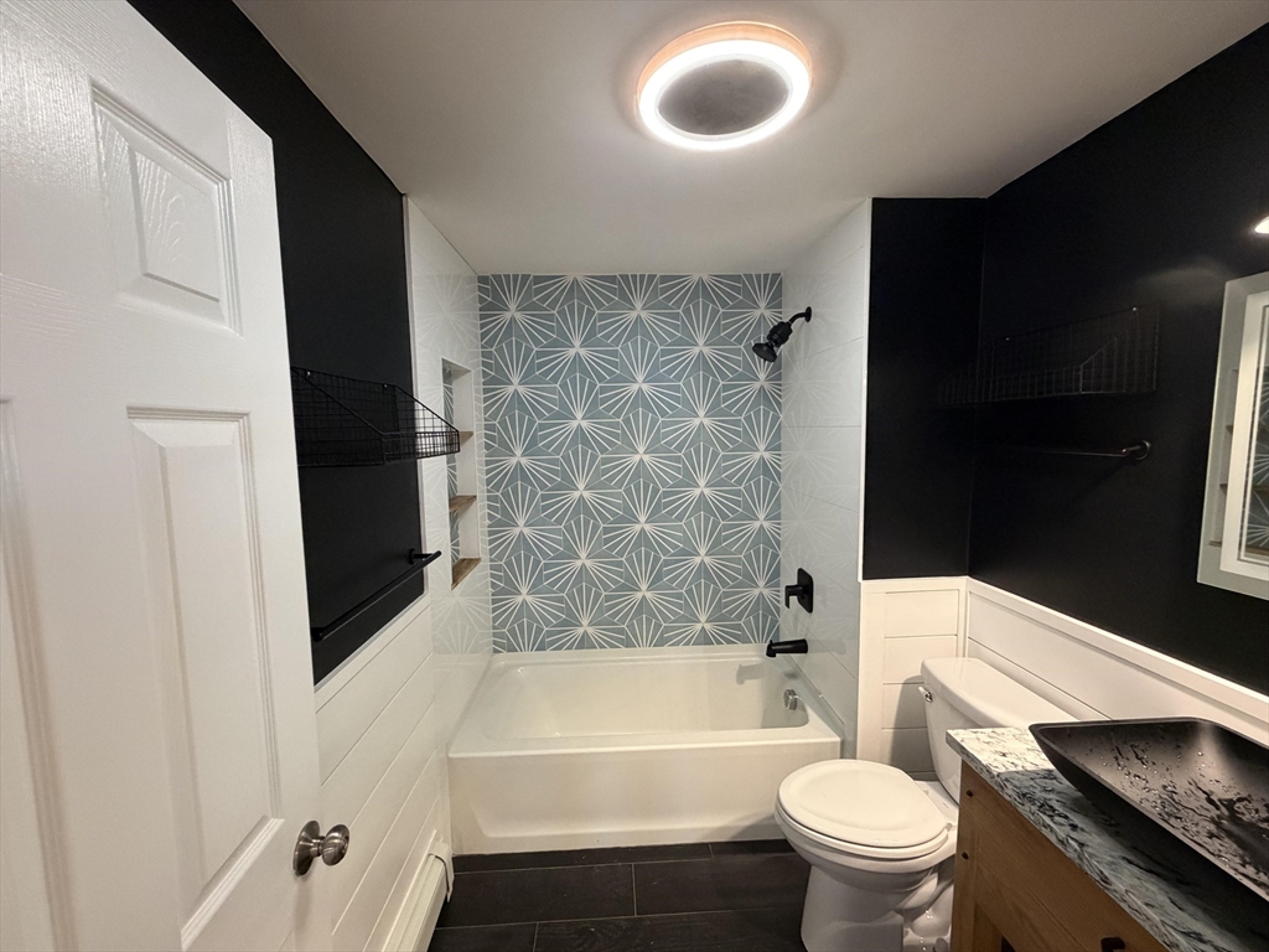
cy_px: 476
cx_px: 634
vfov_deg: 85.7
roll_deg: +1.7
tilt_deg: -5.3
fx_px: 513
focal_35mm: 14
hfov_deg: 102.1
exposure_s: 1/60
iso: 500
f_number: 2.2
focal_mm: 2.22
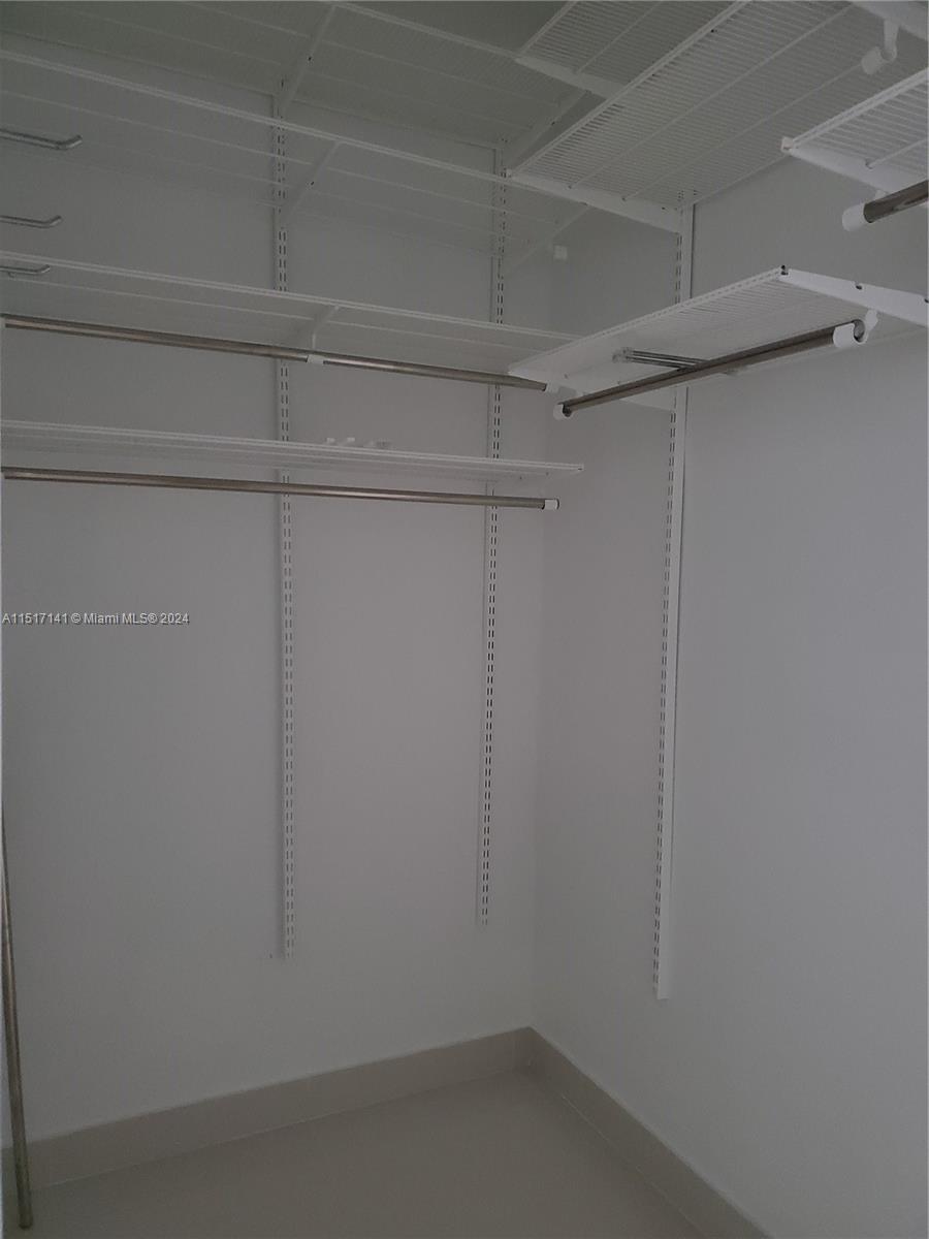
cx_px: 464
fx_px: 930
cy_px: 620
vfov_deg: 67.3
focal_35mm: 26
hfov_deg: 53.1
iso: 640
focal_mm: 4.3
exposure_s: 1/20
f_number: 1.5
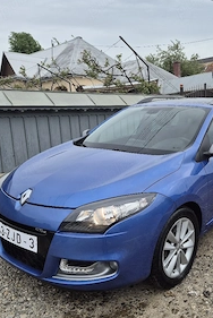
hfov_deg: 38.4
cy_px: 179
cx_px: 146
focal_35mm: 34
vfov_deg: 55.6
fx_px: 301
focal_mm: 5.4
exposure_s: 1/476
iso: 25
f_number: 1.8
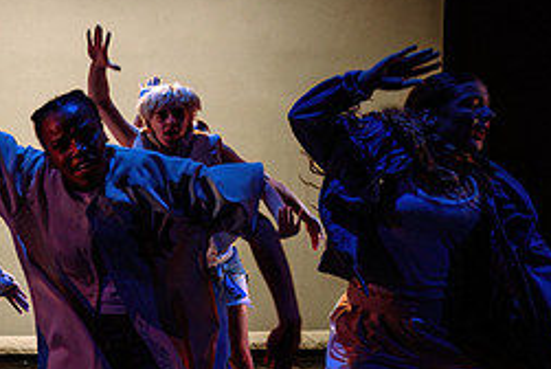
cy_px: 312
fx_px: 904
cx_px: -57
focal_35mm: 59
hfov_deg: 30.3
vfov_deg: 22.6
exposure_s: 1/300
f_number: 2.8
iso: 2000
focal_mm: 24
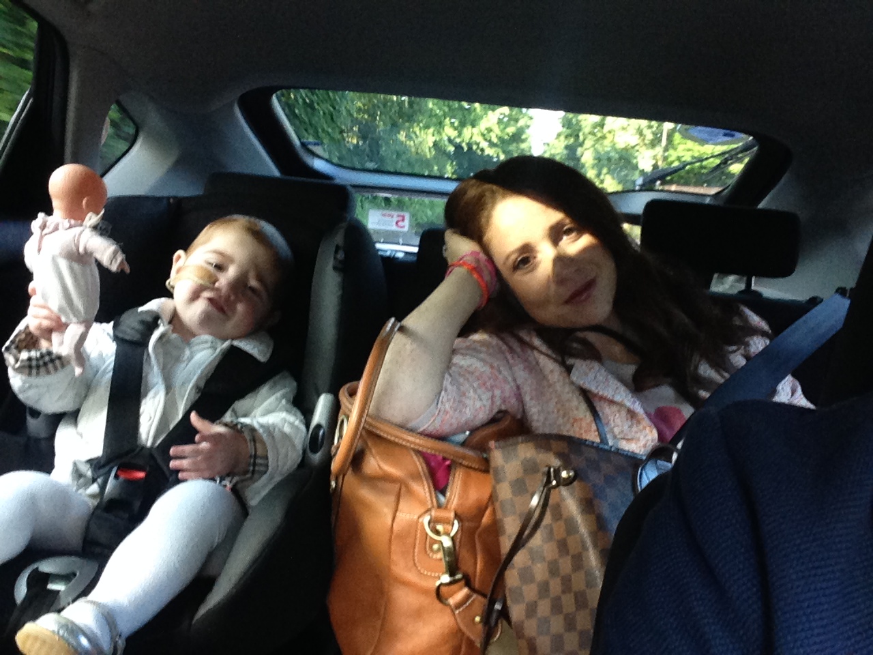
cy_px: 328
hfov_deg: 52.6
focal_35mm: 35
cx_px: 436
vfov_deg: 40.7
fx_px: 883
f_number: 2.4
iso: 160
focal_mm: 2.18
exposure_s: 1/30
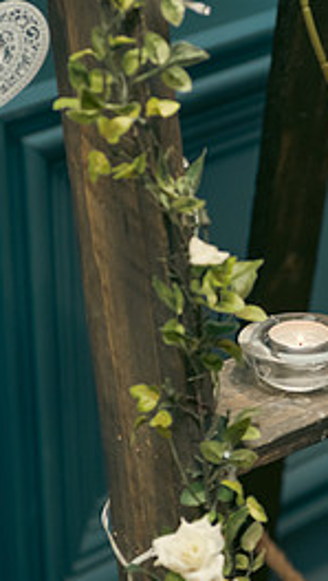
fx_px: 2483
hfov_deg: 7.5
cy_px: 353
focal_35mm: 161
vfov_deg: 13.3
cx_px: 416
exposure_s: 1/160
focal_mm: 70
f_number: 3.5
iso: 640
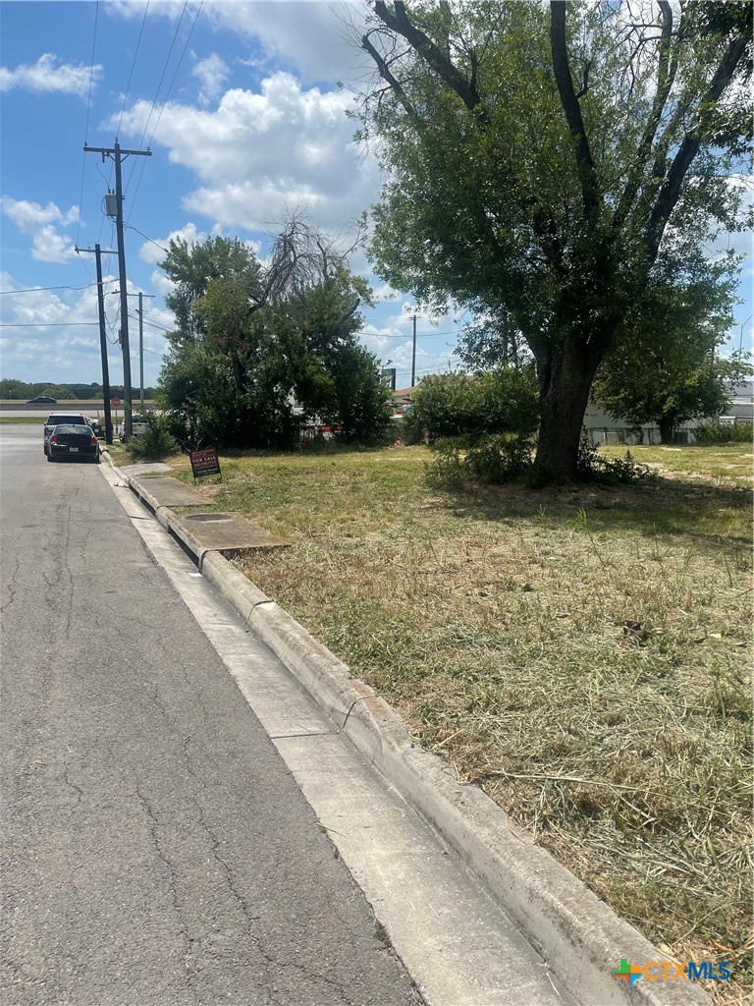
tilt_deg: -6.9
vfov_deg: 69.4
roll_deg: -1.0
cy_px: 503
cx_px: 377
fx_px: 726
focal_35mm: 25
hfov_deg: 54.9
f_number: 1.6
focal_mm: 5.1
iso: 32
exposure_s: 1/4202
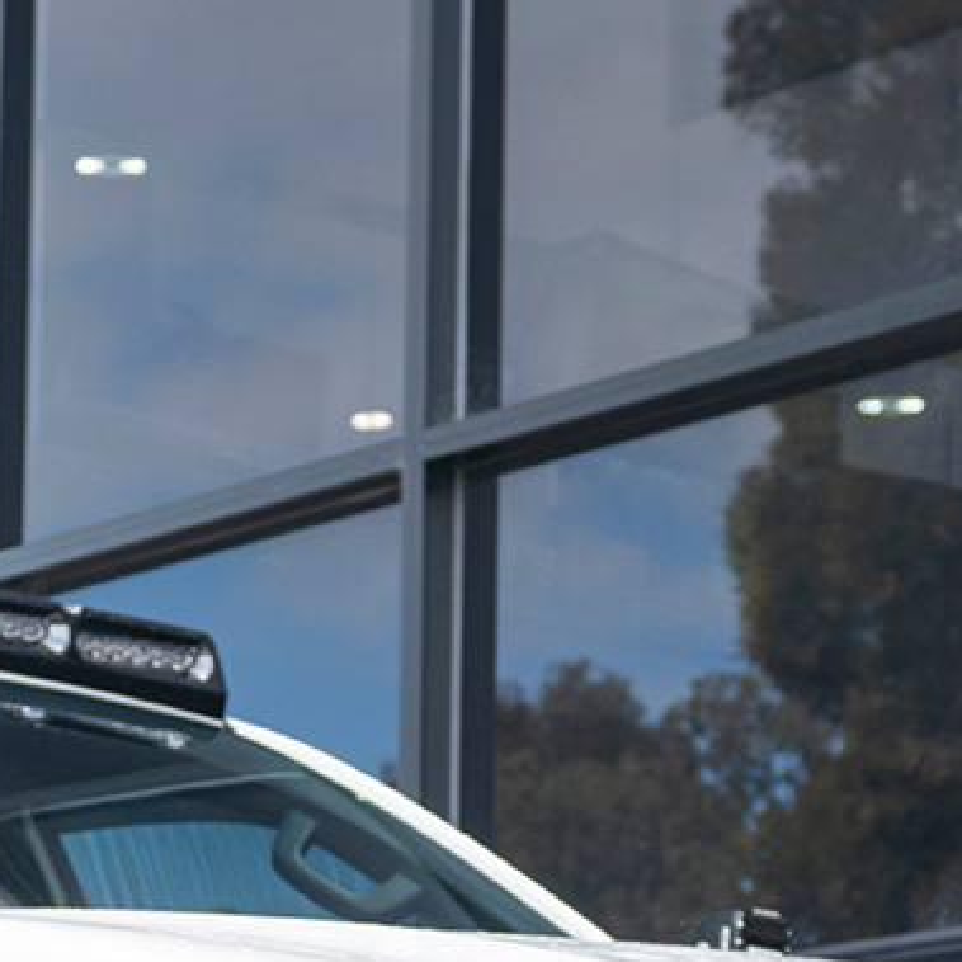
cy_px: 1358
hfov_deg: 13.7
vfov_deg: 13.3
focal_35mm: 125
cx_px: -61
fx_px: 3930
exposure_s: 1/60
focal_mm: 31
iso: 125
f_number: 4
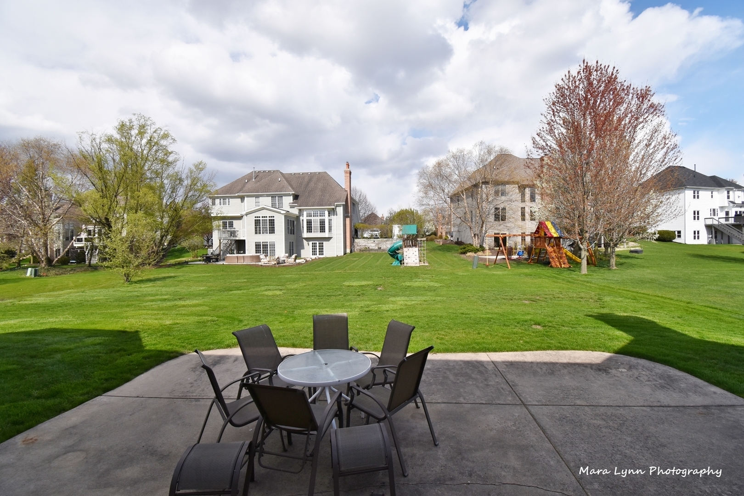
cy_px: 248
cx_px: 372
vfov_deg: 77.3
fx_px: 310
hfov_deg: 100.4
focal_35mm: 15
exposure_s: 1/400
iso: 200
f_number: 10
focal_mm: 10
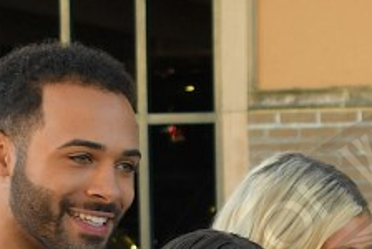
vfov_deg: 4.9
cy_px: 481
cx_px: 560
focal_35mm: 276
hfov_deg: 7.3
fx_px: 2856
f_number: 4.2
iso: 100
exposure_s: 1/80
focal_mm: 29
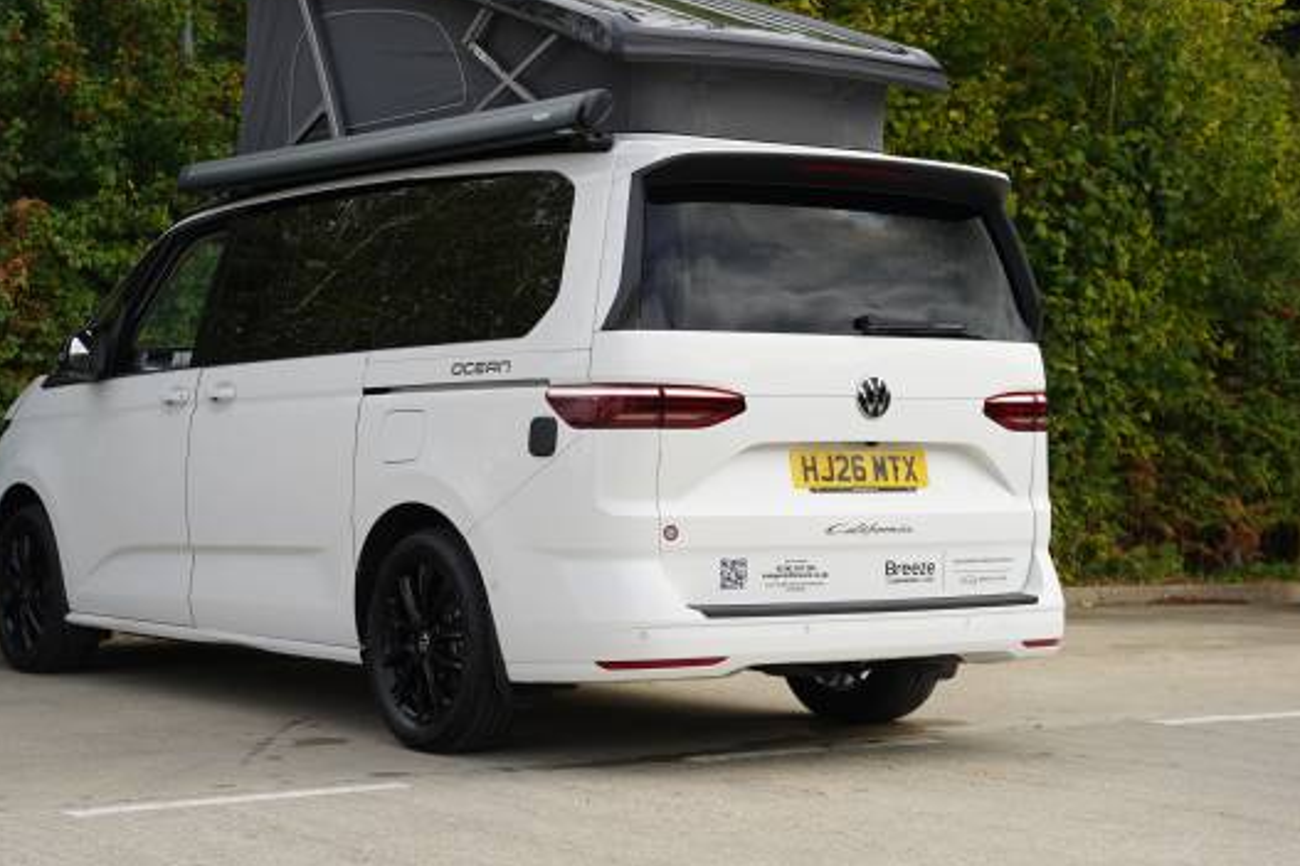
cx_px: 572
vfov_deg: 19.9
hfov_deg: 29.5
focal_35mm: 68
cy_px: 370
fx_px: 2468
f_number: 4.5
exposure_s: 1/200
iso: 100
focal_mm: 56.3
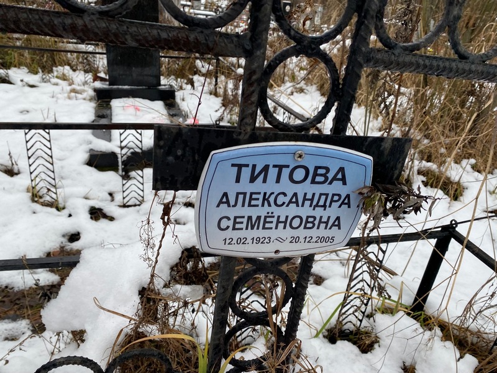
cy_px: 186
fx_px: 373
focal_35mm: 26
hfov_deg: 67.3
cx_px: 248
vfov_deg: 53.1
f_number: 1.8
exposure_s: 1/185
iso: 32
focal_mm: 4.25
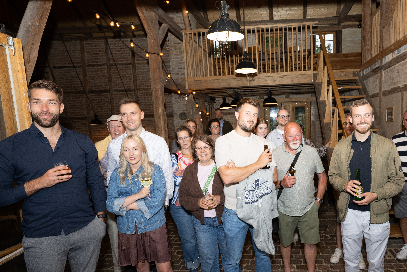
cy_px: 159
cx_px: 267
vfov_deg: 54.8
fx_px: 260
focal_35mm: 23
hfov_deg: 74.0
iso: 500
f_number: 5
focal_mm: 14
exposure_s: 1/160
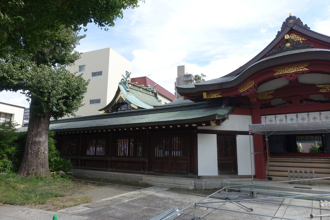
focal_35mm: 24
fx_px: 220
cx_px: 165
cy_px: 110
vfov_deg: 53.1
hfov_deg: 73.7
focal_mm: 8.8
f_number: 4
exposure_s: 1/500
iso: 125
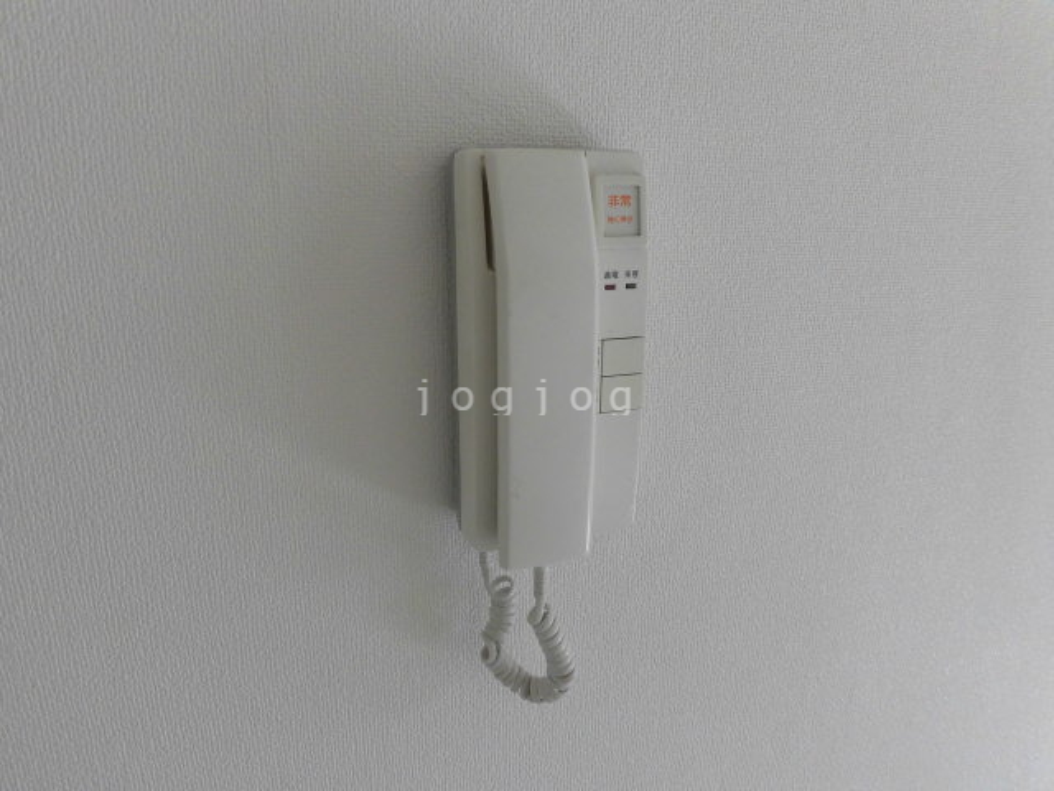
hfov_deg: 71.6
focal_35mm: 24
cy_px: 396
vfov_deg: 56.8
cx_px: 527
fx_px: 731
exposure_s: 1/100
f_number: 3.1
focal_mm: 4.3
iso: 100
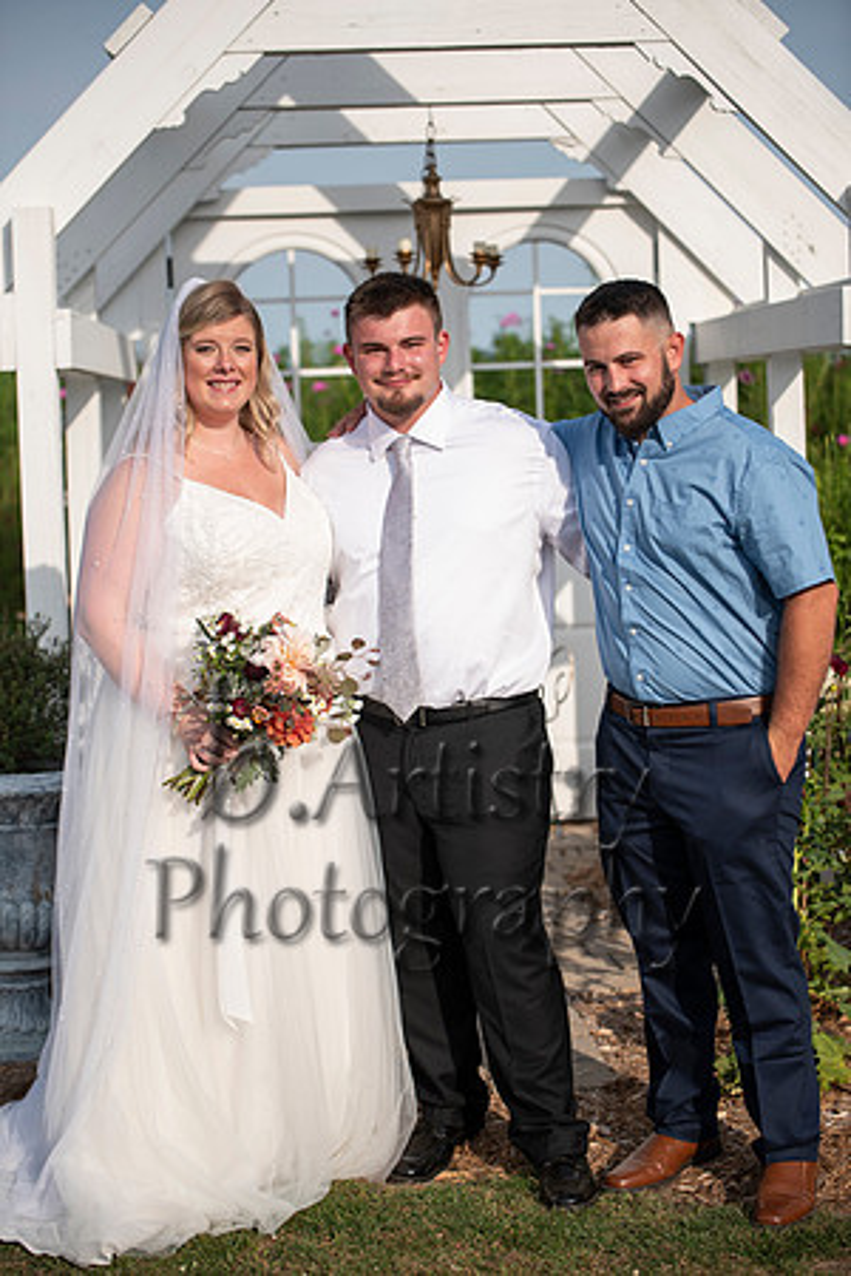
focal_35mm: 70
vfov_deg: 28.8
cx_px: 426
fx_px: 2482
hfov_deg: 19.5
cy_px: 638
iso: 125
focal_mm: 70
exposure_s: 1/2000
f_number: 2.8
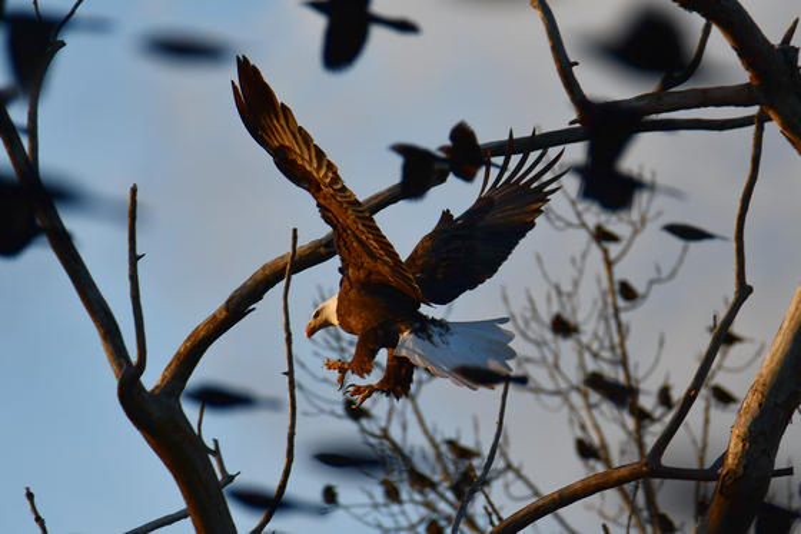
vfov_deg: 1.5
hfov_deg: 2.3
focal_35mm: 900
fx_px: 20018
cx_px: 400
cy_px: 267
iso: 560
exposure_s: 1/1000
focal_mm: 600
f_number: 6.3
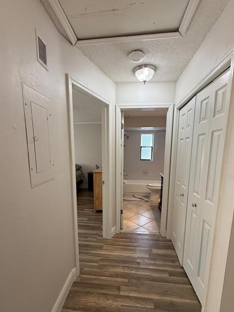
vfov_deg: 90.5
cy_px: 177
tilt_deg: -9.1
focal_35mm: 17
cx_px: 116
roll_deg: +0.0
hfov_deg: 74.7
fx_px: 153
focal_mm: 2.22
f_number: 2.2
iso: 160
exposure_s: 1/120
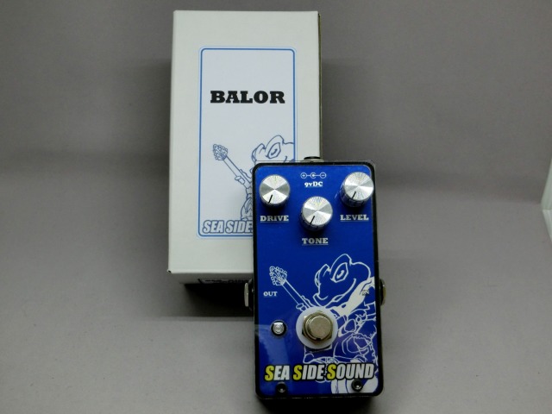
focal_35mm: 52
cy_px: 207
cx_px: 276
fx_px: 829
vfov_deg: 28.0
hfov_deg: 36.8
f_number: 4.7
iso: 160
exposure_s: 1/125
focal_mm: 9.3
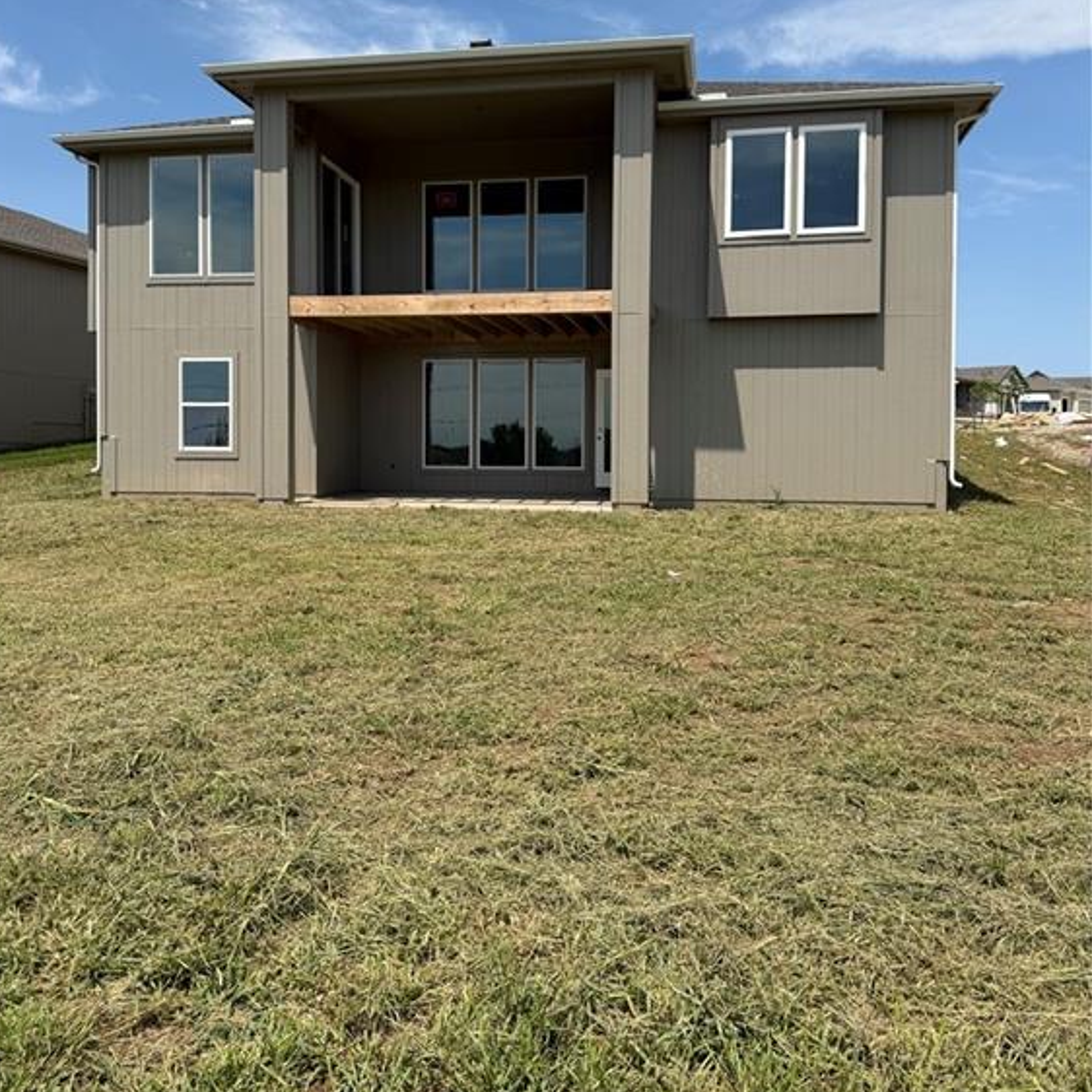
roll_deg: -0.1
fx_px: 1035
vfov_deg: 55.4
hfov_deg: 55.6
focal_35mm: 29
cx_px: 534
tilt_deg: -1.5
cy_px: 459
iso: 80
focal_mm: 6.76
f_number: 1.78
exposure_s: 1/4975
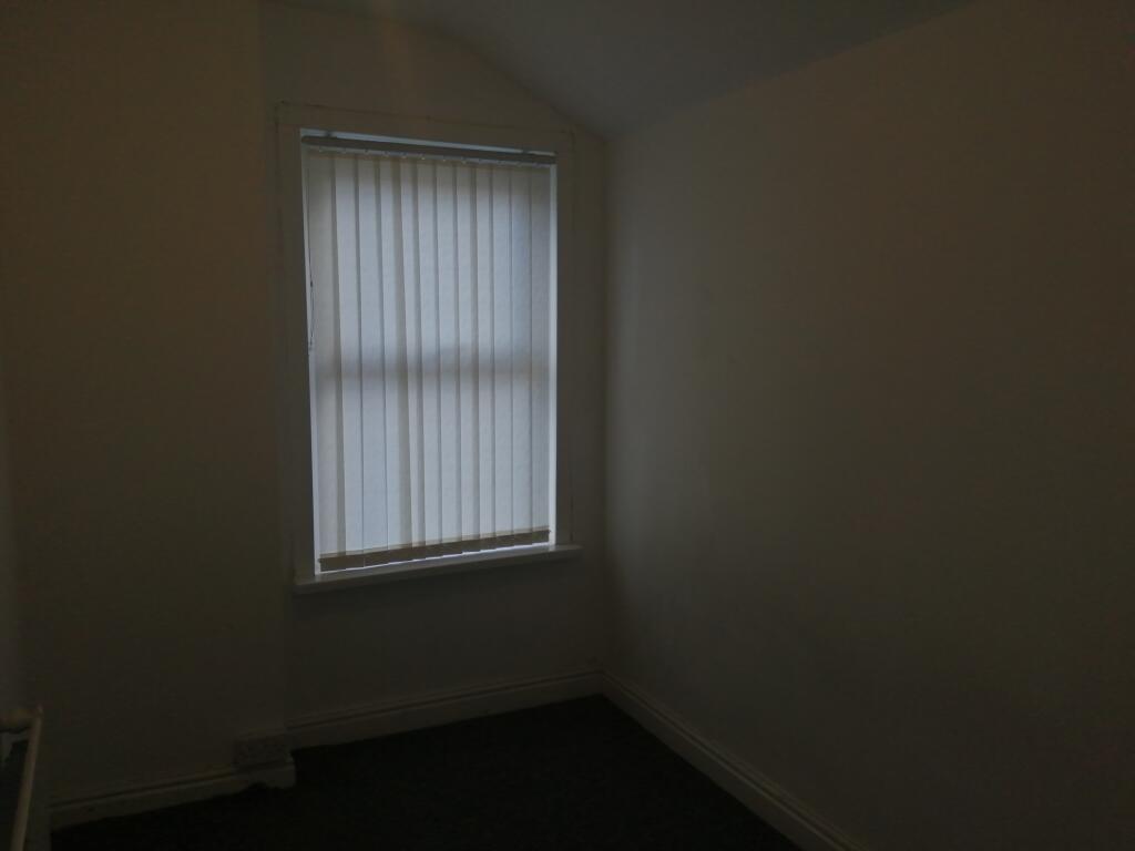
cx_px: 568
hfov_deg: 65.3
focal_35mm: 27
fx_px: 885
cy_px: 426
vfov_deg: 51.4
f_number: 1.8
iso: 50
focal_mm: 3.6
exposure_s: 1/193
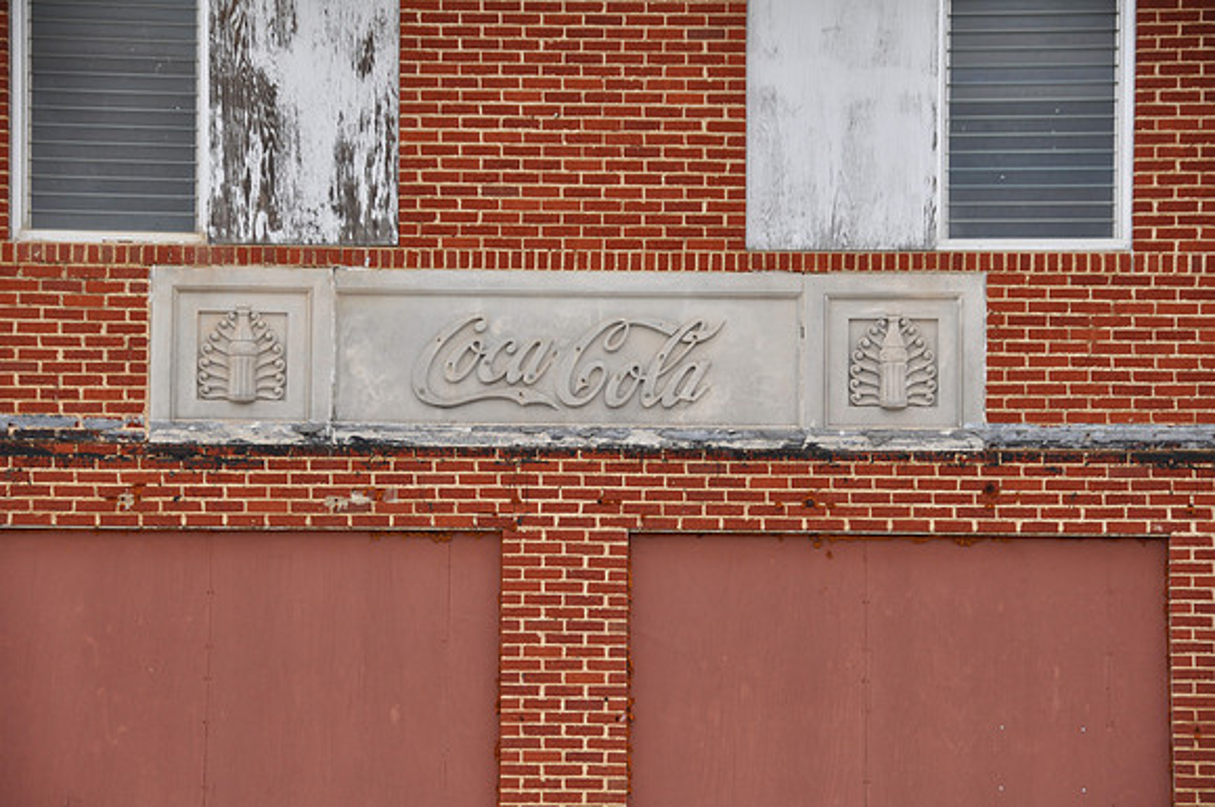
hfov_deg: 14.9
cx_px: 608
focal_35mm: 138
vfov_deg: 9.9
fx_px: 4651
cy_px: 404
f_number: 6.3
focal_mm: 92
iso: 200
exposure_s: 1/160
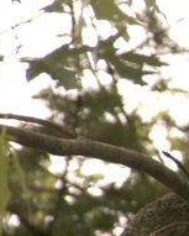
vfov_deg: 1.1
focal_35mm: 1749
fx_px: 12219
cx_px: 401
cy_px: 193
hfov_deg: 0.9
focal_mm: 300
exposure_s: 1/160
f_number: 9
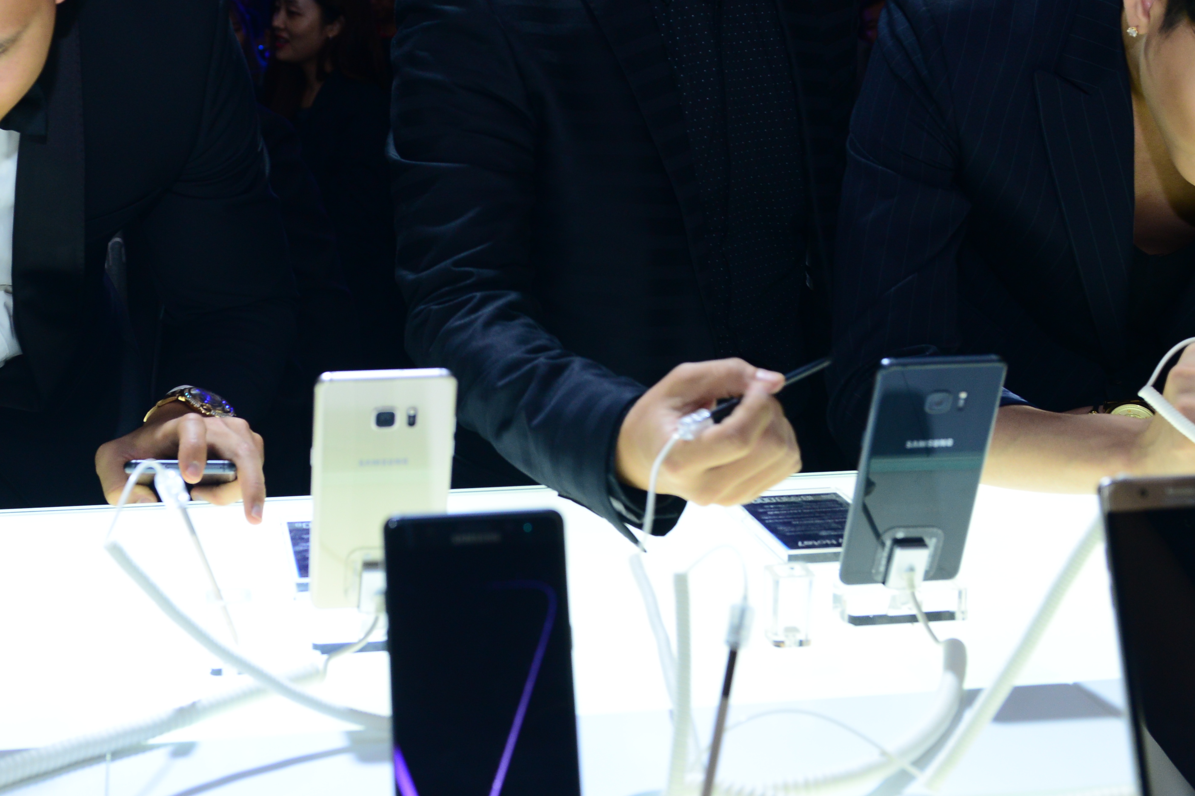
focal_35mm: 57
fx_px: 1892
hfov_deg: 34.8
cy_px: 151
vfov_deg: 23.4
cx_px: 429
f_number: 4.5
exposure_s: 1/100
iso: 640
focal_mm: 29
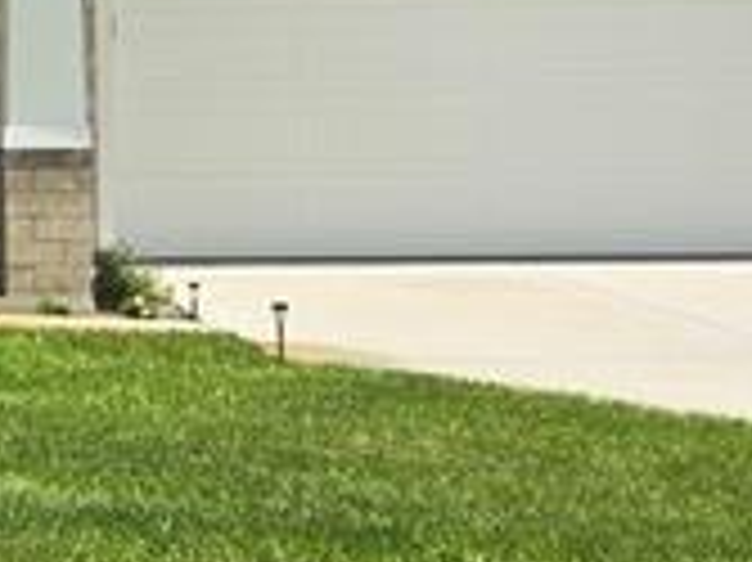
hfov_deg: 12.9
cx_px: -540
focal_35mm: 141
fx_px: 3061
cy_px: 81
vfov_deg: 10.5
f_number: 1.8
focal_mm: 5.4
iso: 80
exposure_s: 1/5127
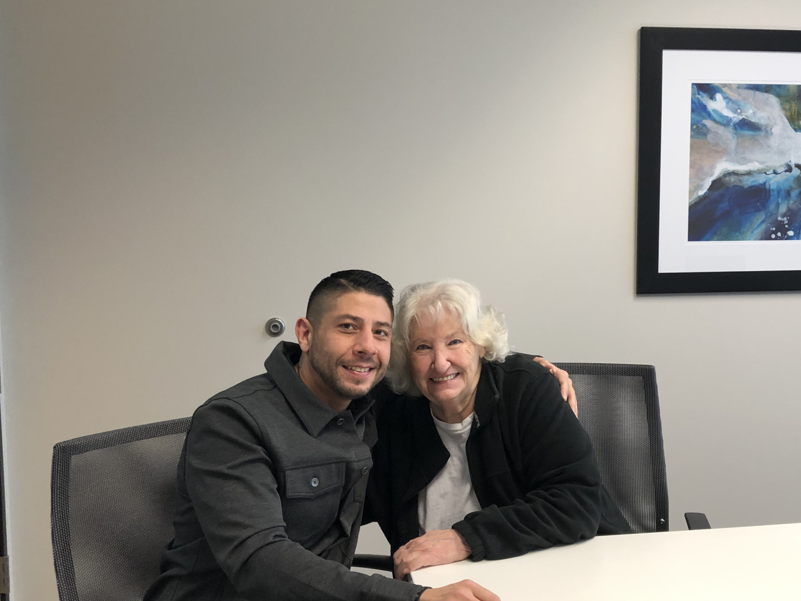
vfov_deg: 33.6
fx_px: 995
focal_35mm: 43
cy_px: 318
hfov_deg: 43.6
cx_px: 485
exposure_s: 1/30
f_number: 1.8
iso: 40
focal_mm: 3.99
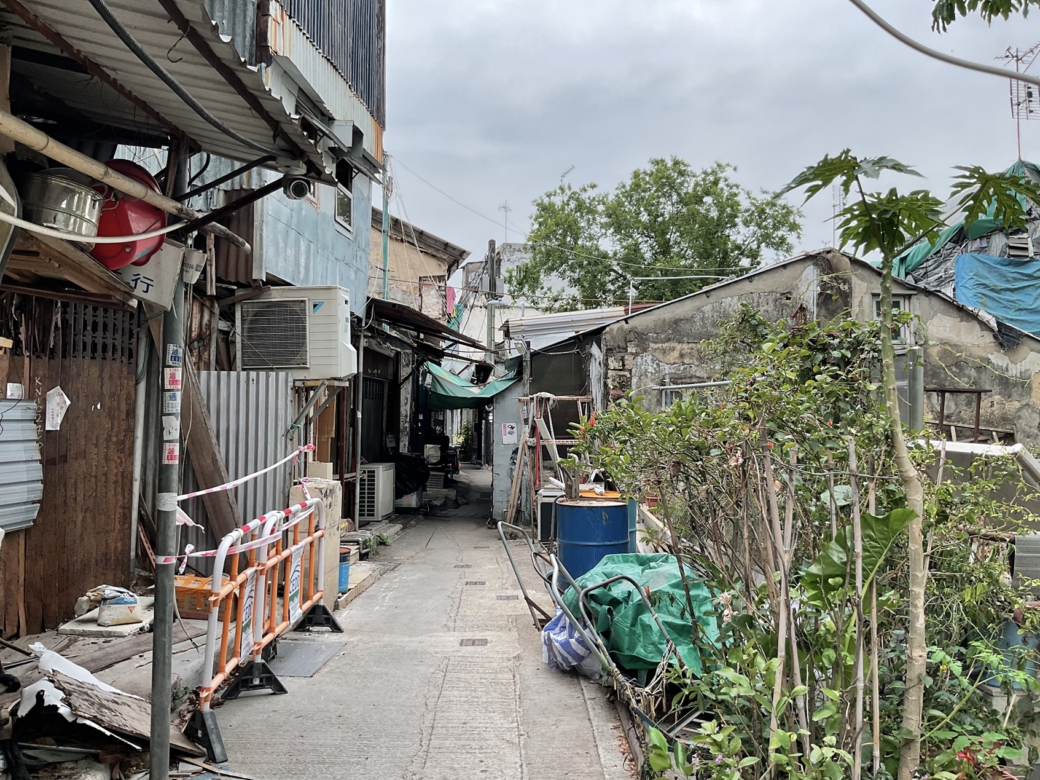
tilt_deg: +1.4
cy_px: 390
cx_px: 520
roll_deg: +0.7
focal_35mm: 29
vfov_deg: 48.2
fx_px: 871
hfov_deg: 61.7
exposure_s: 1/348
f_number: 1.8
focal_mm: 3
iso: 16
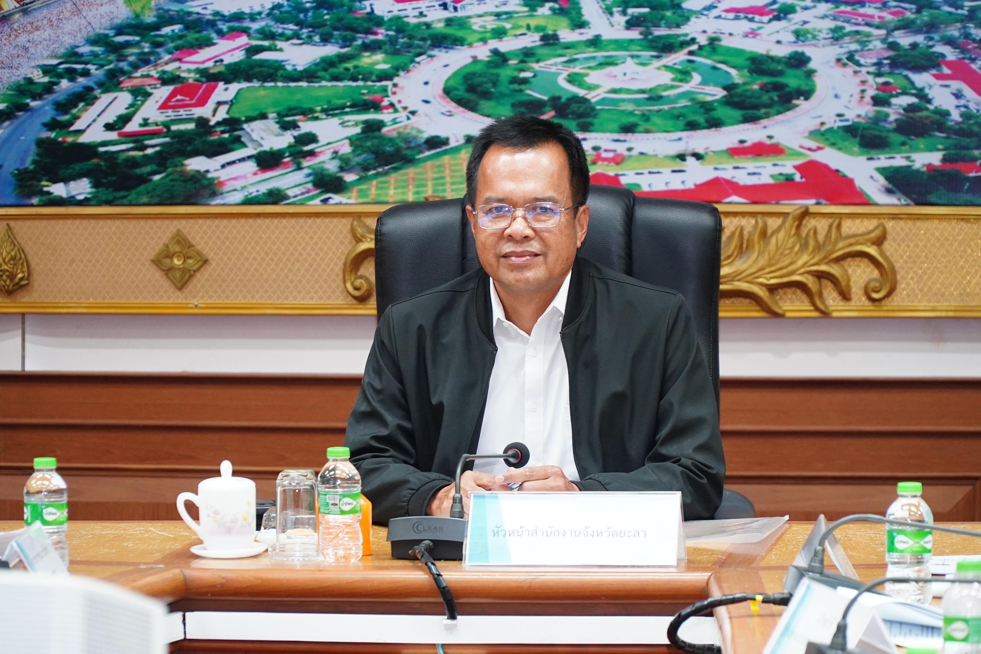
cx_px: 490
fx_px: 4278
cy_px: 327
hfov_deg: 13.1
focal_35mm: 157
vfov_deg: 8.7
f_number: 4
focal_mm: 105
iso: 2500
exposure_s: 1/125
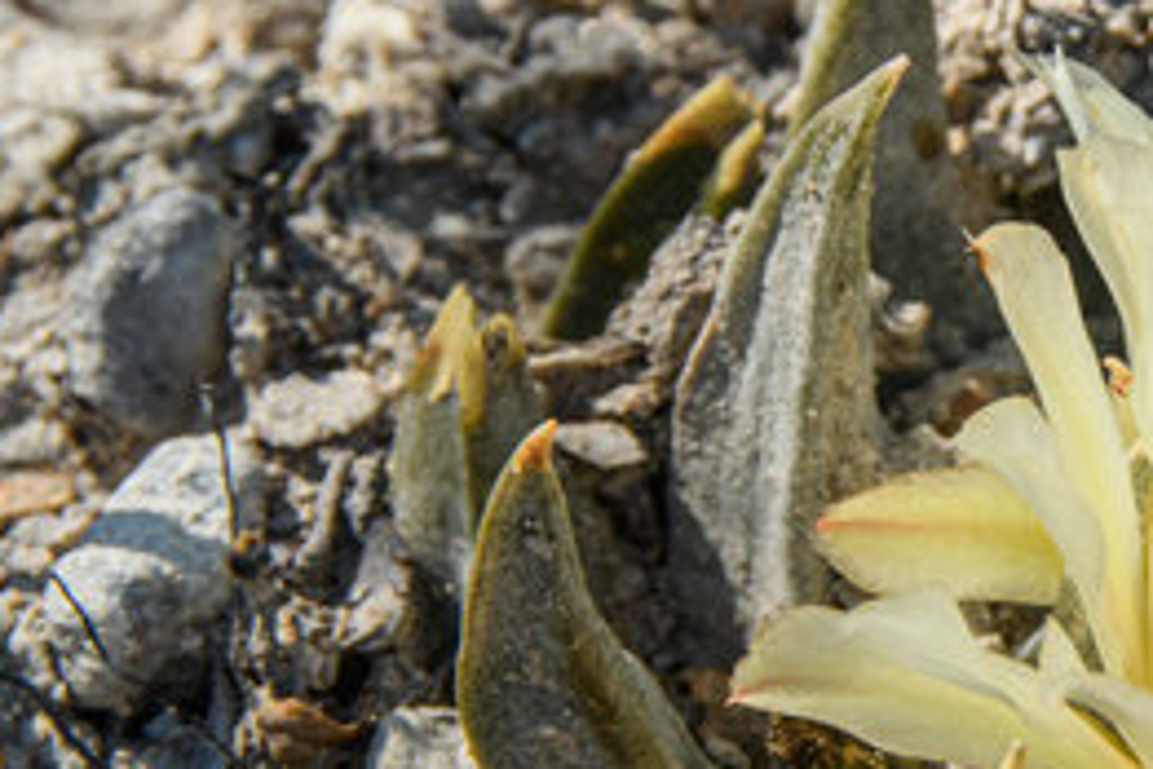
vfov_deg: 2.5
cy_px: 517
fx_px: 17934
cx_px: 1308
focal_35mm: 560
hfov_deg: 3.7
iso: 400
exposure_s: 1/320
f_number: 14
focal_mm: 130
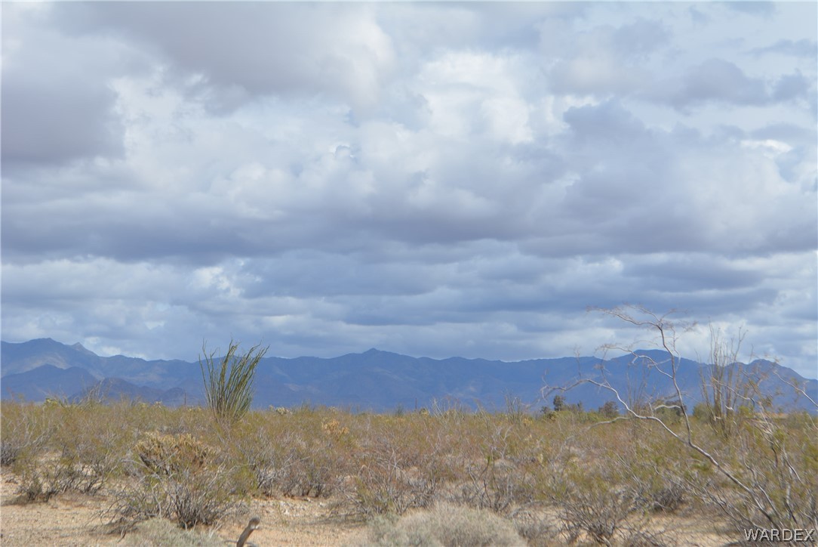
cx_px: 409
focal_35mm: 82
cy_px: 274
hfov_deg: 24.6
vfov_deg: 16.6
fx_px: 1876
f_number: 9
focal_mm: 55
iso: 100
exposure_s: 1/320
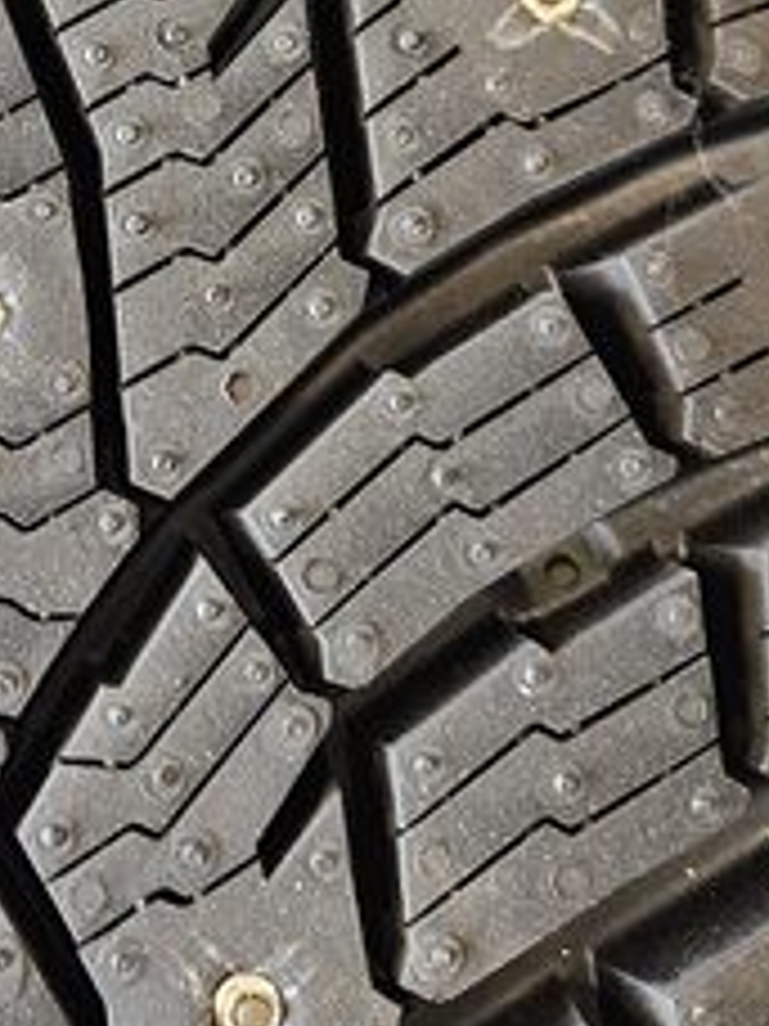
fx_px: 2192
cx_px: -94
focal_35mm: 74
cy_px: 61
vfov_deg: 25.3
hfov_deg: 19.0
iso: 640
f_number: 1.8
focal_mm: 5.4
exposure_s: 1/50
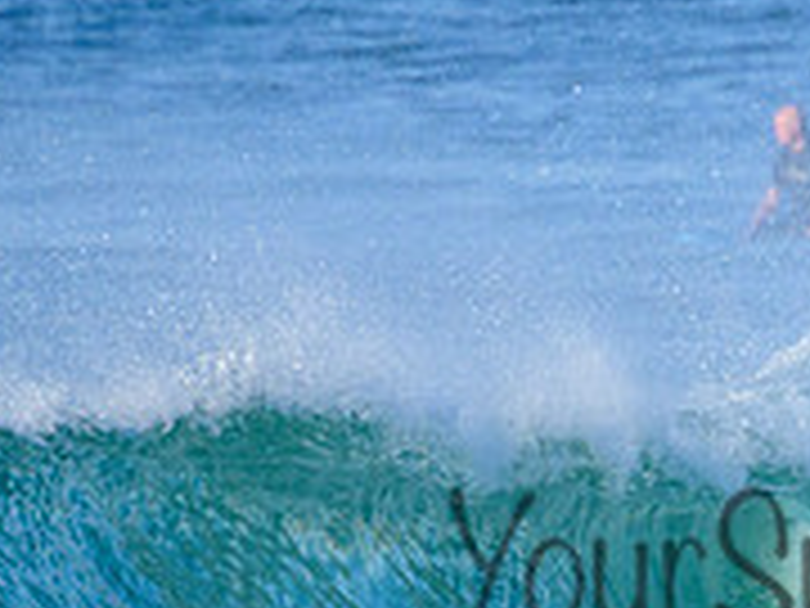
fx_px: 57891
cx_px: 914
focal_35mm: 2474
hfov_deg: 0.8
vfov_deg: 0.6
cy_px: 520
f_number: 11
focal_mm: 800
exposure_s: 1/2000
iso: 1400
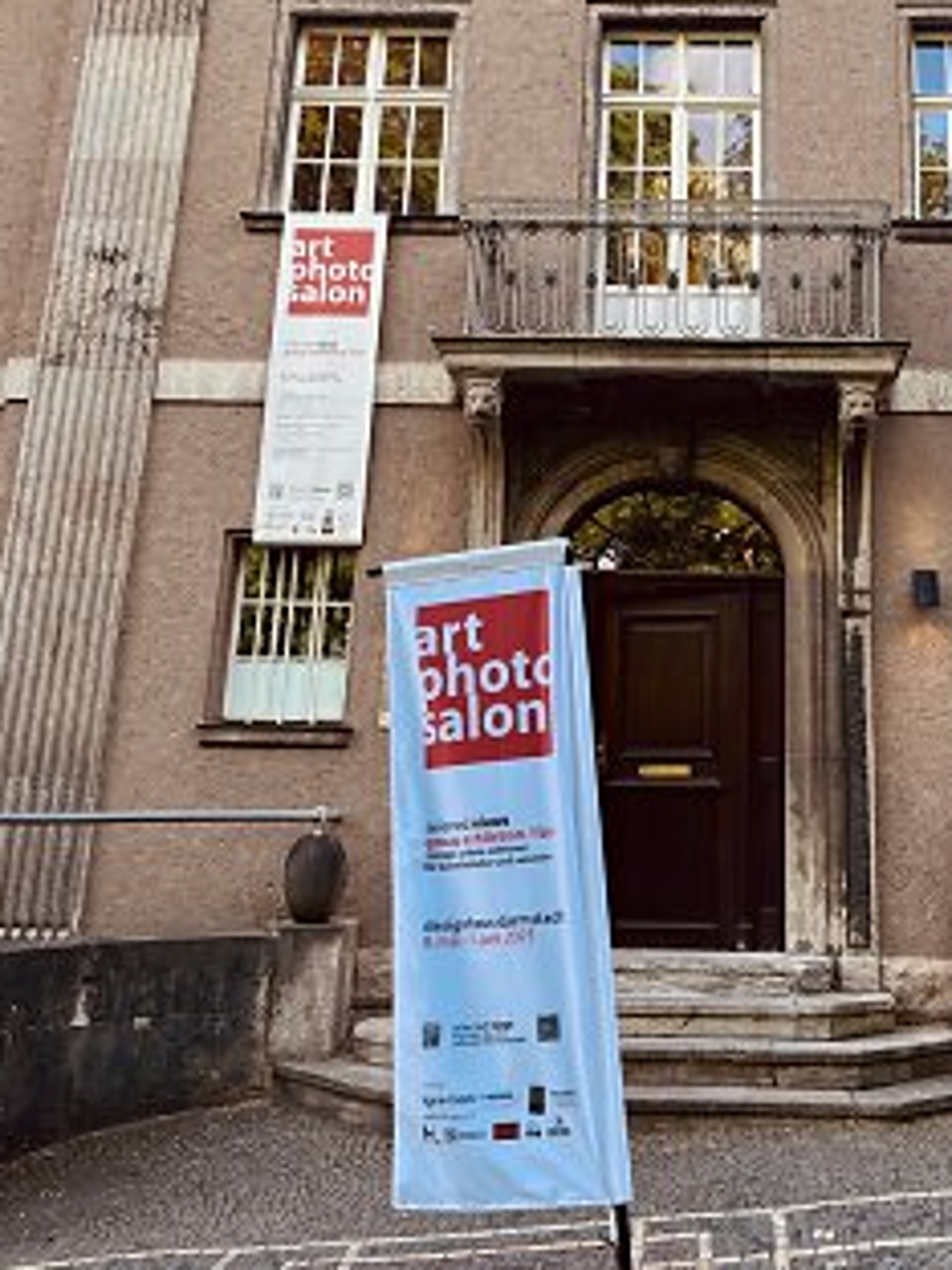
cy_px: 350
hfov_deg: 35.2
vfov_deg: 45.5
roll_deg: -2.6
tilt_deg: +17.4
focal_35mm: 40
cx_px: 704
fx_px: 1467
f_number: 1.6
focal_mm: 5.1
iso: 40
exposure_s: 1/251
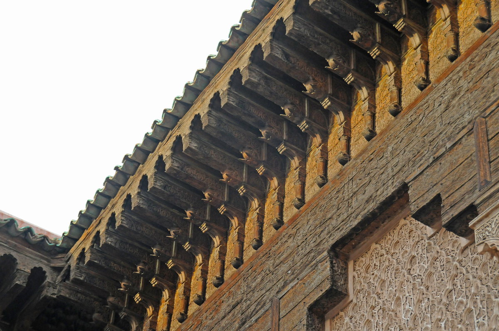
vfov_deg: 16.2
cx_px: 250
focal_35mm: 84
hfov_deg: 24.2
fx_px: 1163
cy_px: 166
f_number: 7.1
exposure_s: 1/200
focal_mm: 56
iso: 800
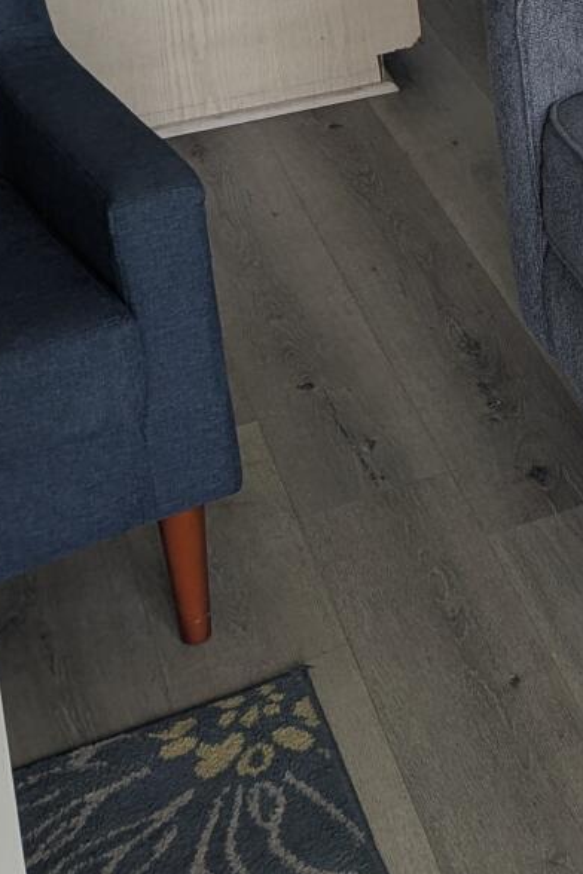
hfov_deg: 14.7
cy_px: -113
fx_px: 2065
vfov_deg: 22.4
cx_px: 930
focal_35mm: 85
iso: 137
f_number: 1.85
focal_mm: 6.81
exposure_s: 1/53.5
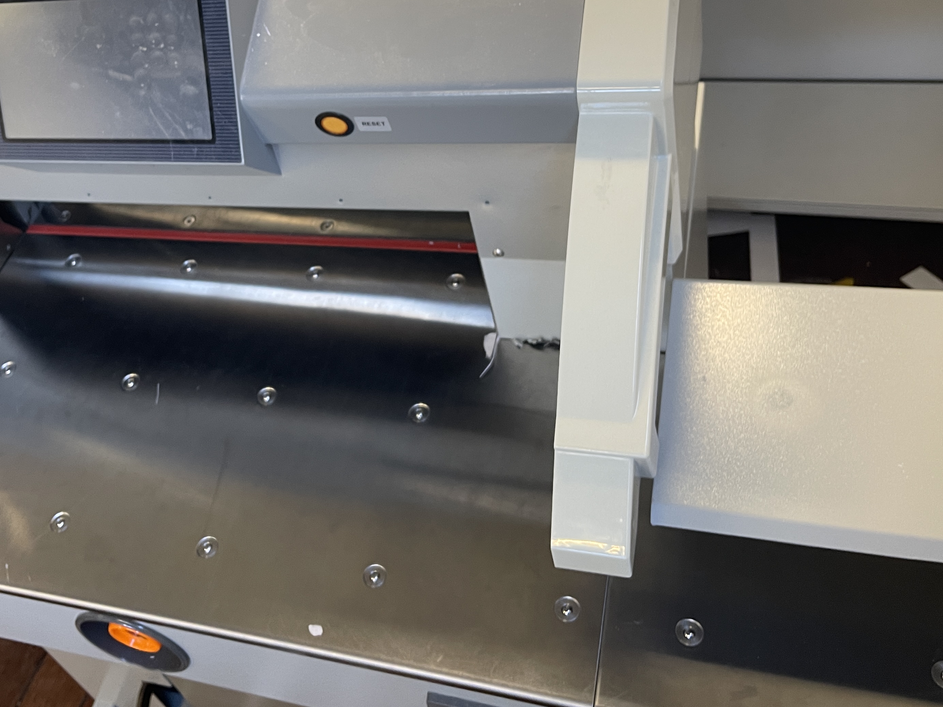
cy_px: 234
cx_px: 322
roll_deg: +20.8
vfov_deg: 37.3
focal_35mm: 38
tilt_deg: -41.6
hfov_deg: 48.2
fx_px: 1035
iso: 160
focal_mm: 5.1
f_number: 1.6
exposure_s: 1/50
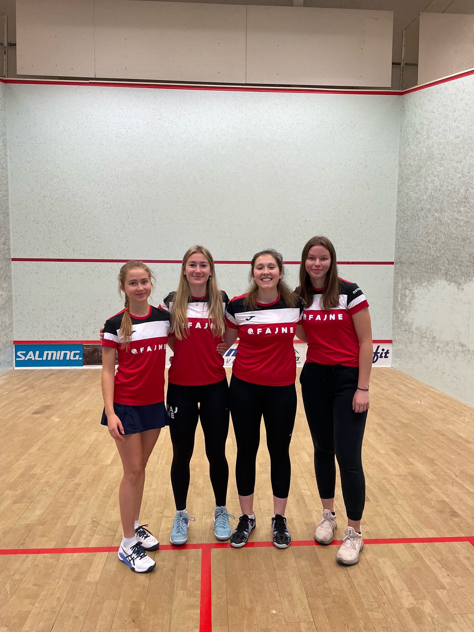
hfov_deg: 53.1
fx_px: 475
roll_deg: -0.9
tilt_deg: -4.5
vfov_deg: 67.3
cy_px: 316
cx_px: 237
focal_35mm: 26
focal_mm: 4.2
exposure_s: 1/100
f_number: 1.6
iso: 125
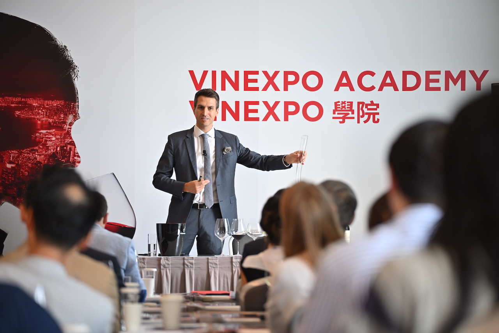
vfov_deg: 10.6
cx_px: 250
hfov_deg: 15.8
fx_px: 1803
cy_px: 166
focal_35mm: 130
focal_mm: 130
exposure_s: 1/250
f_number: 2.8
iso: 250
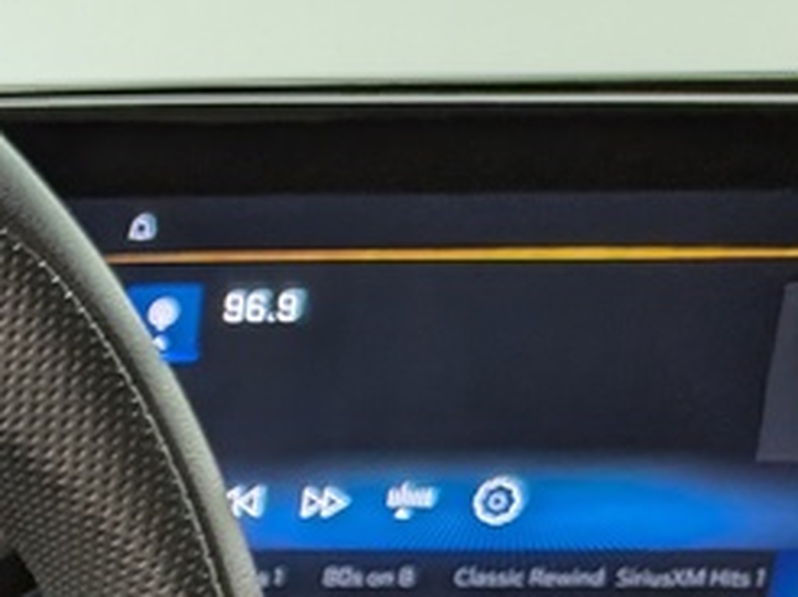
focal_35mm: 100
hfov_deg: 15.7
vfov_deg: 13.8
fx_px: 2303
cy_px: 931
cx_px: -775
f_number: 1.7
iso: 48
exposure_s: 1/24
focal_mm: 4.53
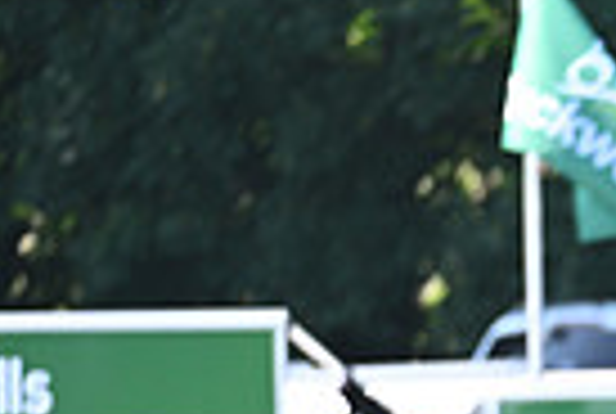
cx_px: 1290
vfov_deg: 1.1
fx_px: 22481
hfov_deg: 1.6
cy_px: 772
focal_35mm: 1311
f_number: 4.5
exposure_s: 1/1250
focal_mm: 310
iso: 800
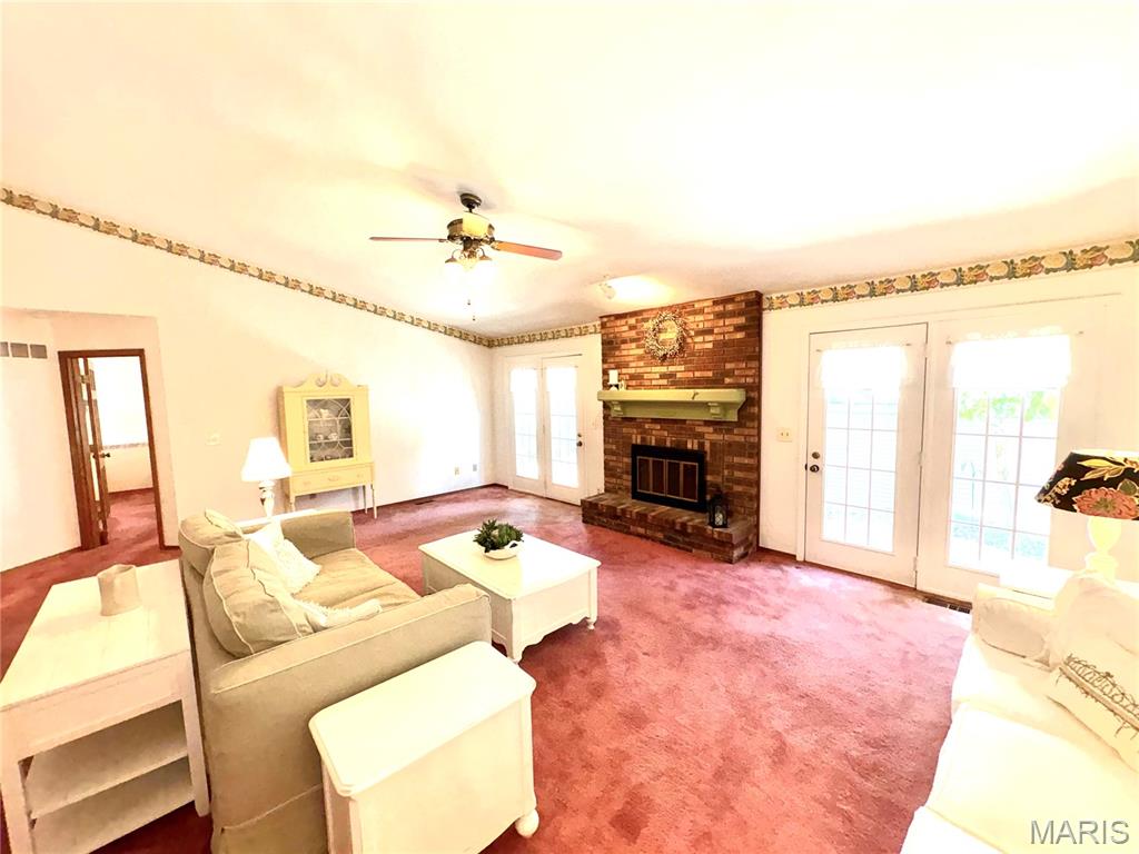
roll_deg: +1.3
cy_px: 427
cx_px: 570
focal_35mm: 14
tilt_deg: -5.2
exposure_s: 1/120
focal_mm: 2.22
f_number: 2.2
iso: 100
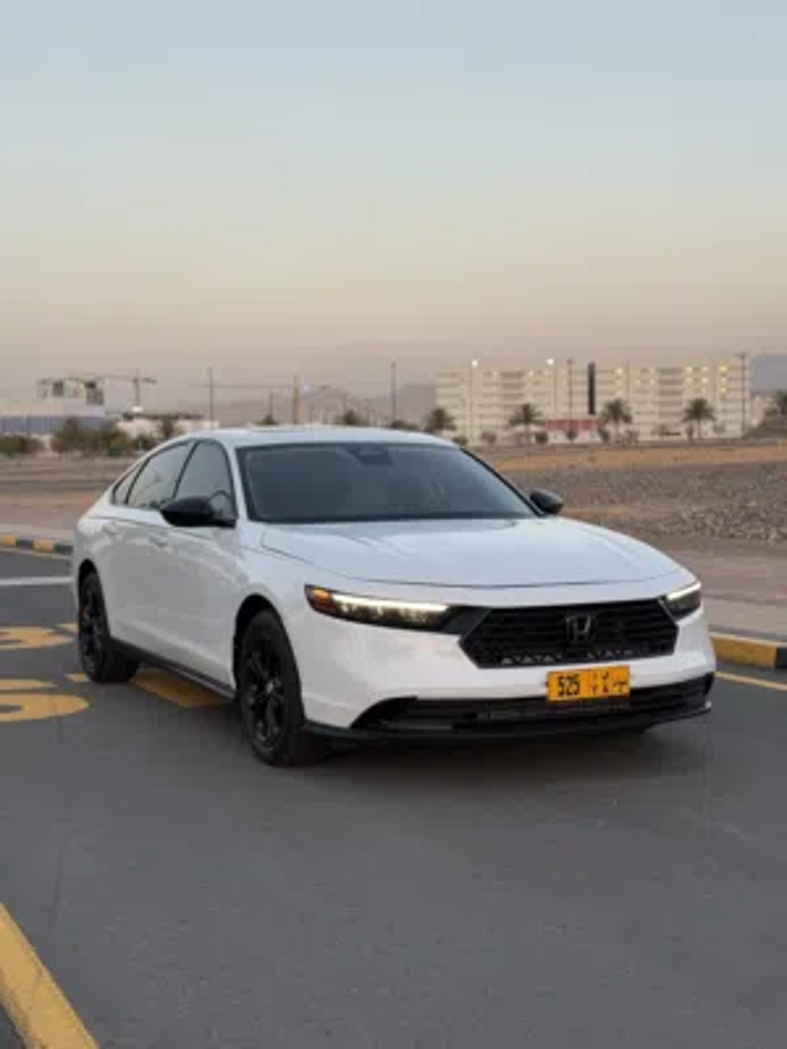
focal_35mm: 48
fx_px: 1455
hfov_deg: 30.3
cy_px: 524
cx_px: 394
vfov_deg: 39.7
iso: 100
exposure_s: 1/434
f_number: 1.78
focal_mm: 6.76
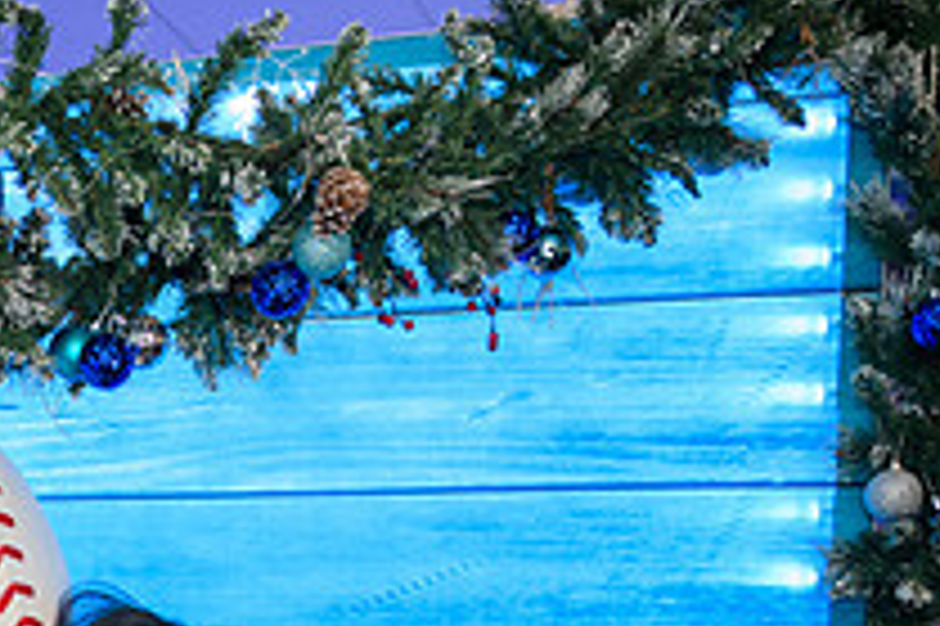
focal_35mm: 75
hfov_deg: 24.6
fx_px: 1957
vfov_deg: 17.4
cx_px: -175
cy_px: 732
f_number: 3.2
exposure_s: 1/125
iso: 400
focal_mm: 27
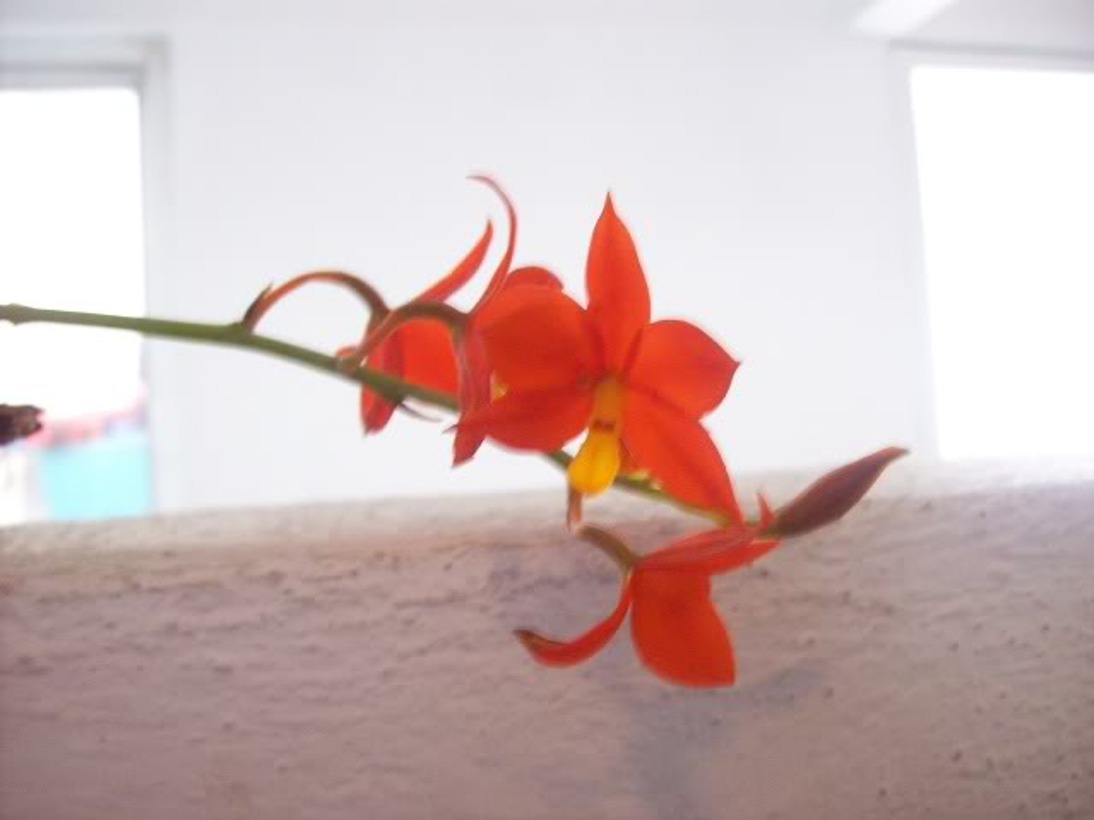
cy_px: 410
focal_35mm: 36
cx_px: 547
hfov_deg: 51.4
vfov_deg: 39.6
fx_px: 1138
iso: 160
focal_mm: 6
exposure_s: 1/20.8
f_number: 2.7
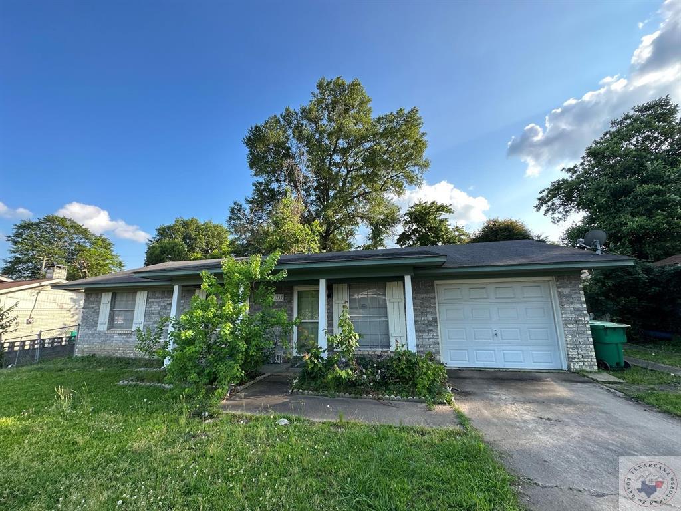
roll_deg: +1.1
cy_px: 256
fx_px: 275
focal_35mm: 14
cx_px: 340
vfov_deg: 85.7
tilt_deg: +10.7
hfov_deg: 102.1
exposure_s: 1/427
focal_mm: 2.22
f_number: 2.2
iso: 40
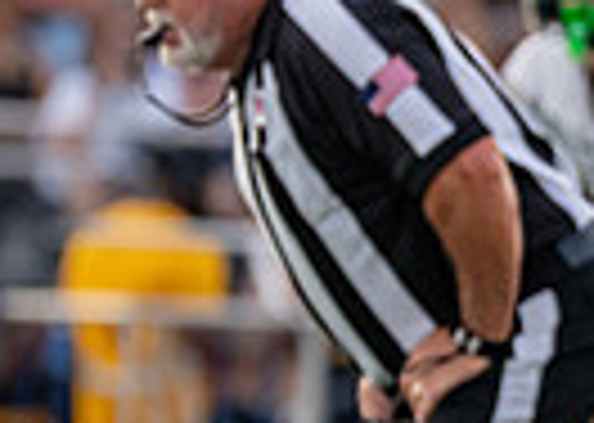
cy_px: 224
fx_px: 22381
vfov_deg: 1.1
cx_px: 931
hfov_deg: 1.5
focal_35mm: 1328
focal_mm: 200
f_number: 2.8
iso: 800
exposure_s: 1/2000
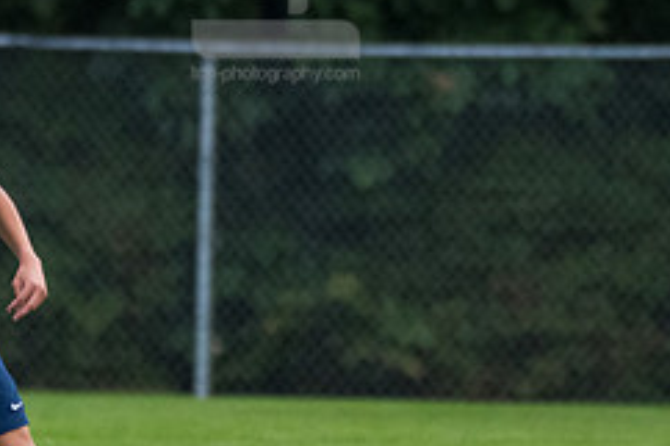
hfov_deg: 1.5
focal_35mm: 1404
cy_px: 366
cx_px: -116
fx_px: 26111
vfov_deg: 1.0
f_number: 5.6
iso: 3200
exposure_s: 1/2000
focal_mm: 390
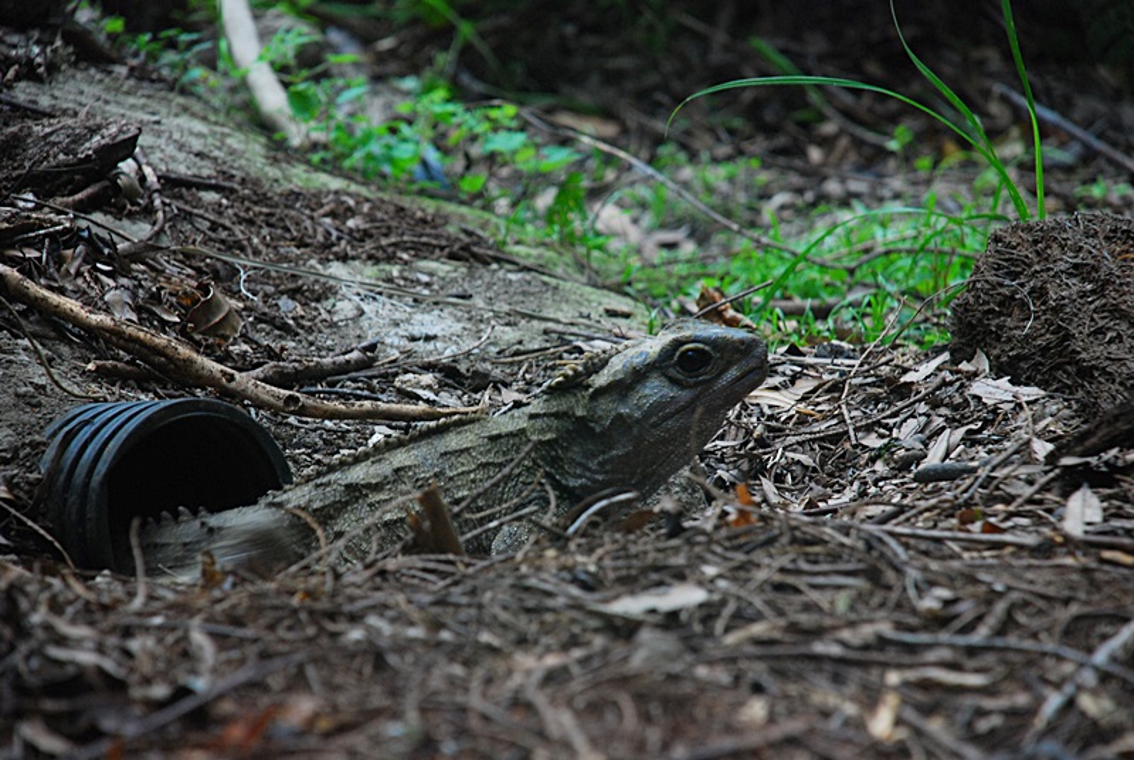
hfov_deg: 10.1
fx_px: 6388
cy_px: 380
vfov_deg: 6.8
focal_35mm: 202
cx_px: 567
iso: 450
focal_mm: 135
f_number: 5.6
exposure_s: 1/30
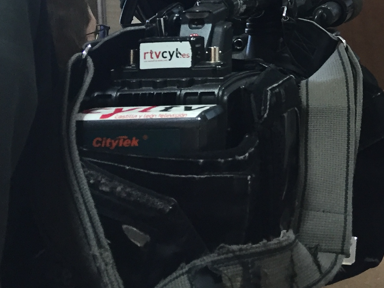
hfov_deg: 22.3
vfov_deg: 17.4
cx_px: 492
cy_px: -96
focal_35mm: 79
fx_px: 877
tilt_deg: -4.5
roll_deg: +1.5
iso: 64
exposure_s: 1/33
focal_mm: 4.15
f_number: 2.2
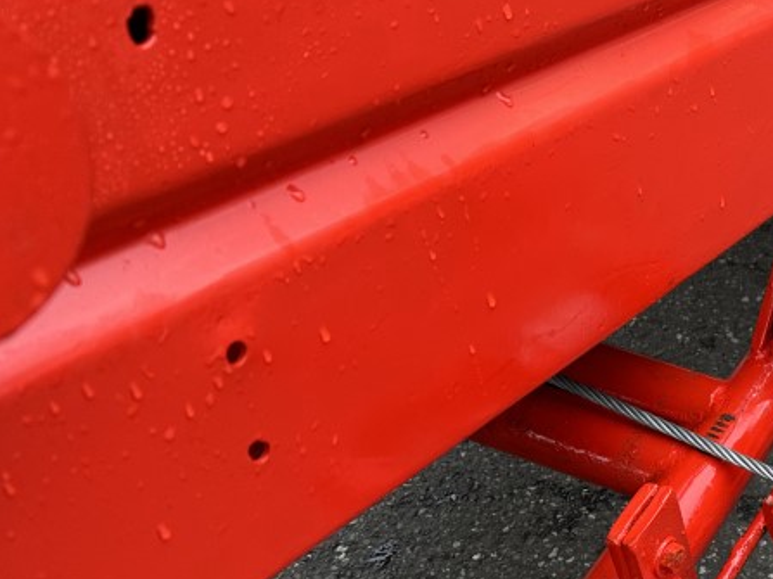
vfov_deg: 26.3
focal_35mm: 55
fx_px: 1228
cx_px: 828
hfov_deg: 31.4
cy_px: 423
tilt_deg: -46.3
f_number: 1.78
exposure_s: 1/121
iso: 100
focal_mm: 6.86
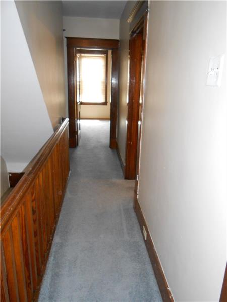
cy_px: 151
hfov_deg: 53.1
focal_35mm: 26
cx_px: 114
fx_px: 227
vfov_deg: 67.3
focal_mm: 4.6
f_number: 3.5
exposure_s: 1/25
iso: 400
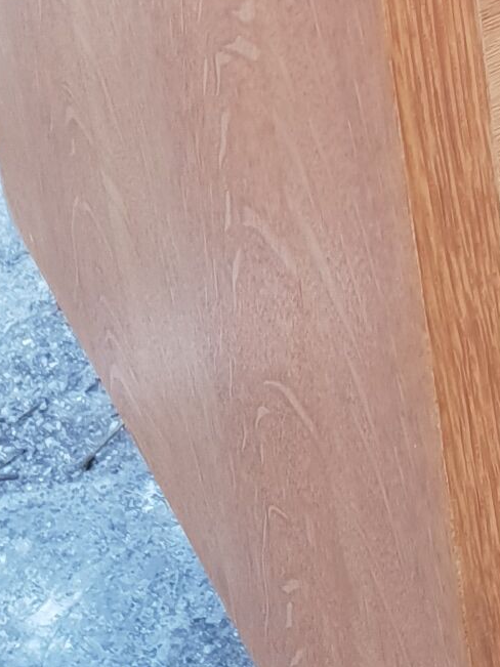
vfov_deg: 14.8
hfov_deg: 11.7
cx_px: 966
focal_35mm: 115
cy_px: -569
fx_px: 2216
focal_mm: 4.3
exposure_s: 1/50
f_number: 2.4
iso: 64
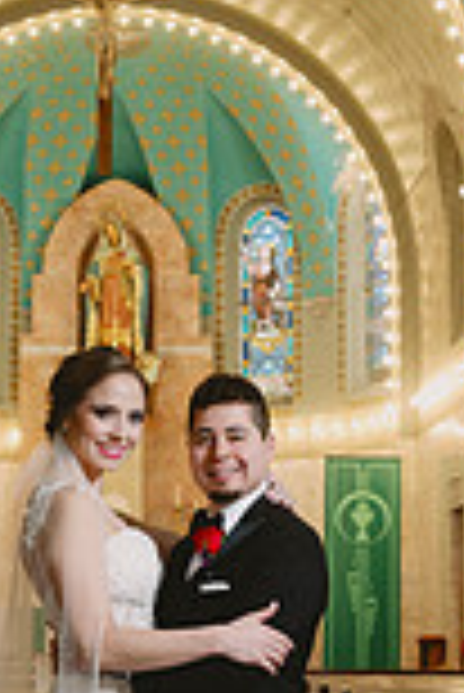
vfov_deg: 19.9
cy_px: 504
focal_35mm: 102
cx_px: 124
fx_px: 1967
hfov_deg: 13.4
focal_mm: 35
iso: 1000
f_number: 4
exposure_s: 1/125
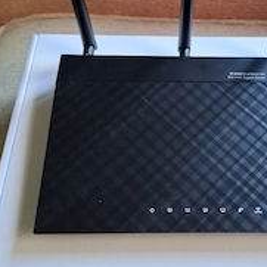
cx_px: 184
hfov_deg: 37.0
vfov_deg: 37.5
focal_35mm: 45
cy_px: 121
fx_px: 393
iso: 200
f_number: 1.8
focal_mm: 5.54
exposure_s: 1/100
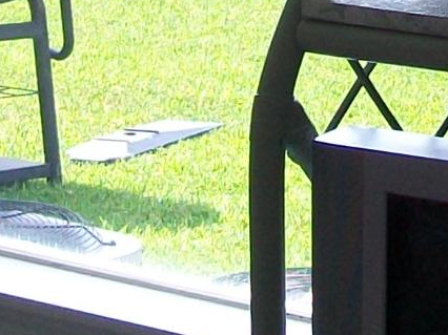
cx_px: 400
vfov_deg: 6.9
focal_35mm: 213
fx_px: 2755
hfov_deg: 9.3
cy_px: -104
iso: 64
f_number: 2.7
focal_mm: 6.1
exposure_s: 1/250
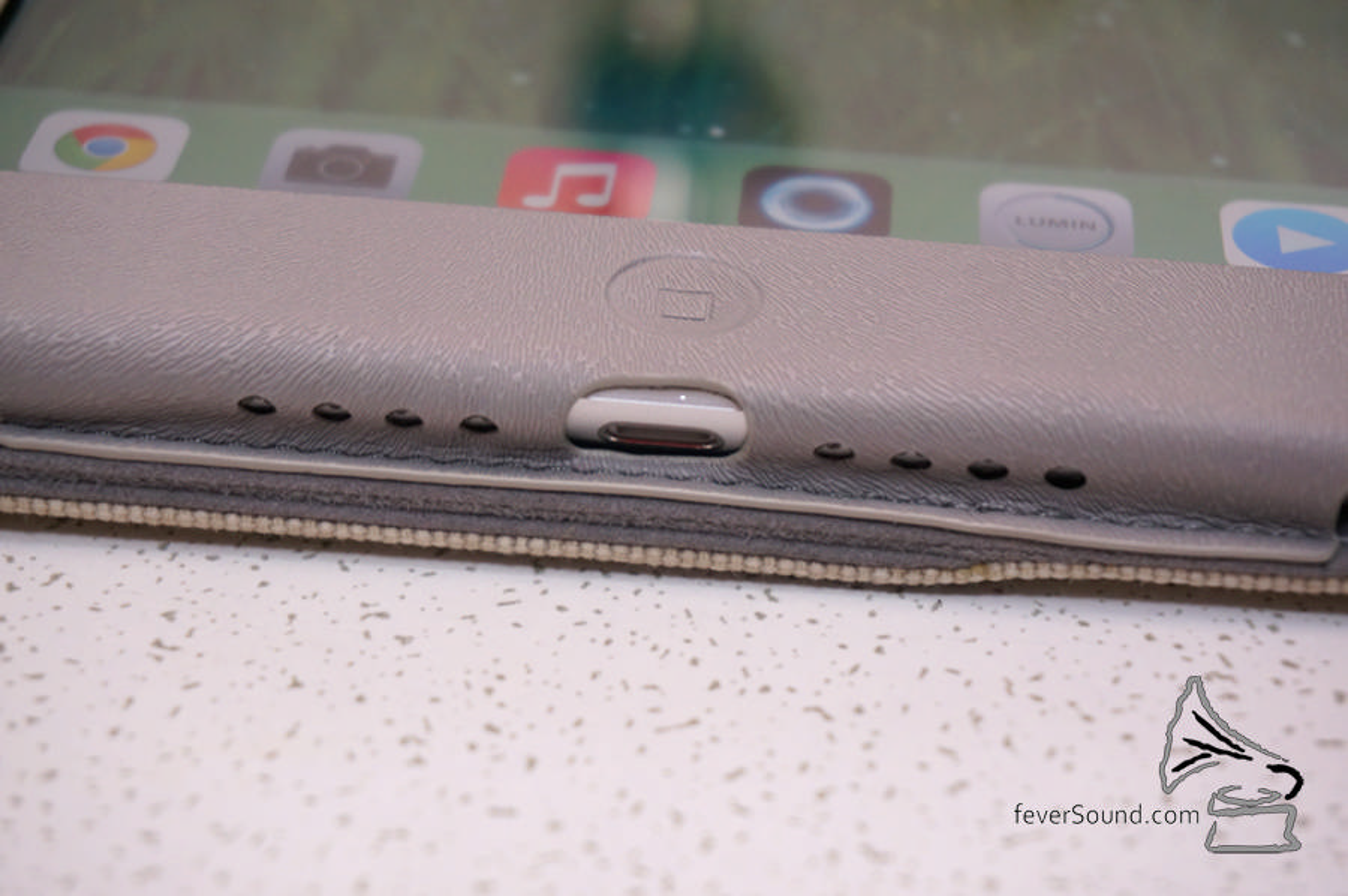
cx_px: 674
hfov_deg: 27.0
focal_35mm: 75
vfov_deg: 18.1
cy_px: 448
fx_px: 2805
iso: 800
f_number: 5.6
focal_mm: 50
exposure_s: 1/30
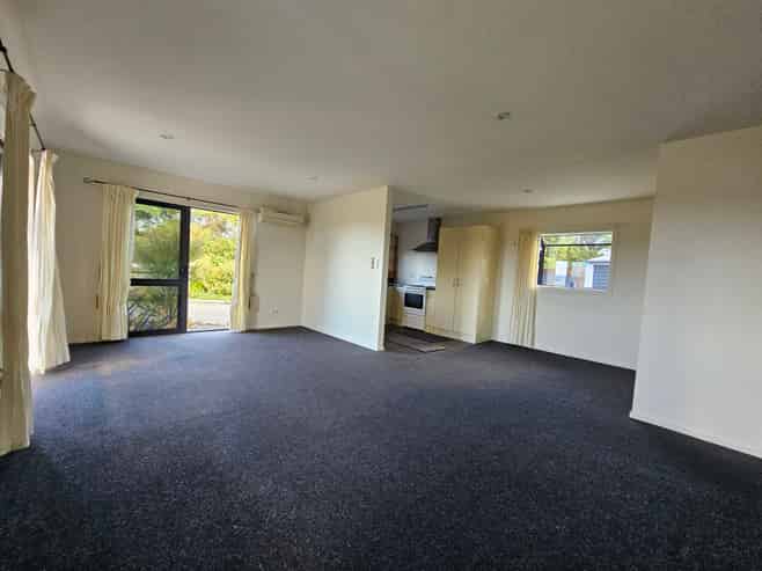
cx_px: 381
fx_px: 286
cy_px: 286
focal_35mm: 13
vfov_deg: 89.9
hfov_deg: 106.2
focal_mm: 2.2
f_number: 2.2
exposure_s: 1/50
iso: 160
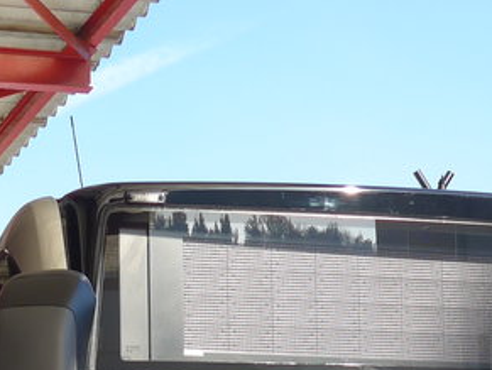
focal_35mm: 140
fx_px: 1992
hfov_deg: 14.1
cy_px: 625
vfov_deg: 10.1
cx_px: 254
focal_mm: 7
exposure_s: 1/400
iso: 80
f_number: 2.8
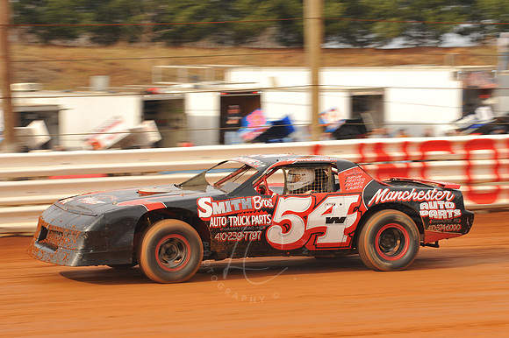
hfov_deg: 15.2
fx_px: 1908
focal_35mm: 135
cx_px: 254
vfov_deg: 10.1
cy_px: 169
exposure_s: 1/320
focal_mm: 135
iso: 400
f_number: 11
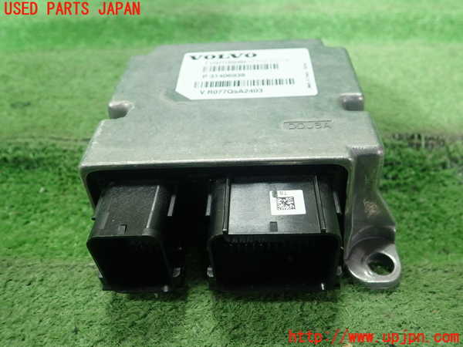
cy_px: 174
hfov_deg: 60.0
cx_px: 232
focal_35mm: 30
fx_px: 401
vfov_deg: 46.8
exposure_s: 1/125
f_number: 2.3
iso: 320
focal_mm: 5.5
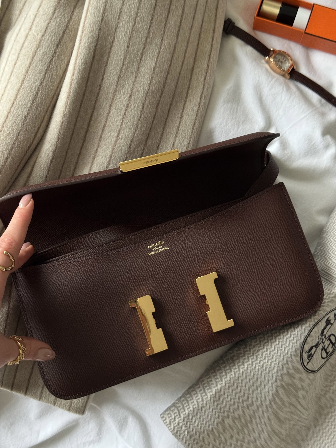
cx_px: 168
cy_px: 224
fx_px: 621
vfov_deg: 39.7
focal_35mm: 48
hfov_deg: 30.3
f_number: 1.78
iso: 250
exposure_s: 1/60
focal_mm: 6.76
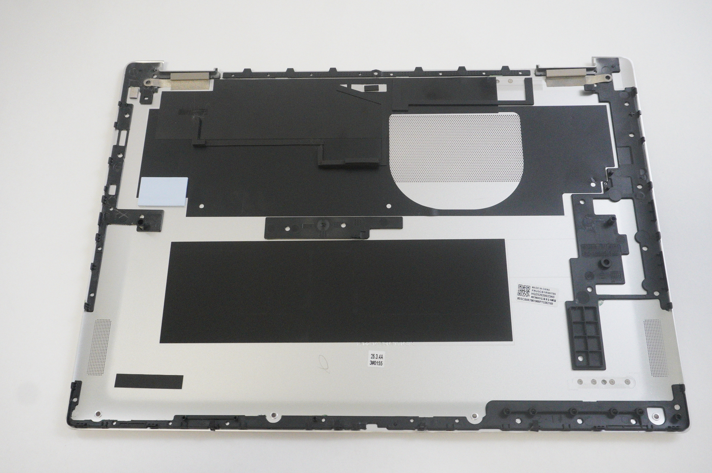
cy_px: 242
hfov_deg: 58.7
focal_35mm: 32
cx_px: 372
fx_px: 632
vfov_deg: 41.0
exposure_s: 1/200
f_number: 5.6
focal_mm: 20
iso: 4000
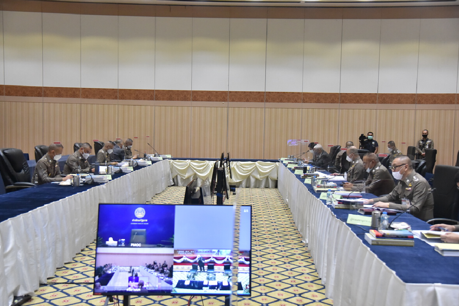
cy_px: 154
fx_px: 574
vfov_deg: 29.9
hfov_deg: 43.6
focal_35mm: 45
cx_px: 231
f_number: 4
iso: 3200
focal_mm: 44
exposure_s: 1/200
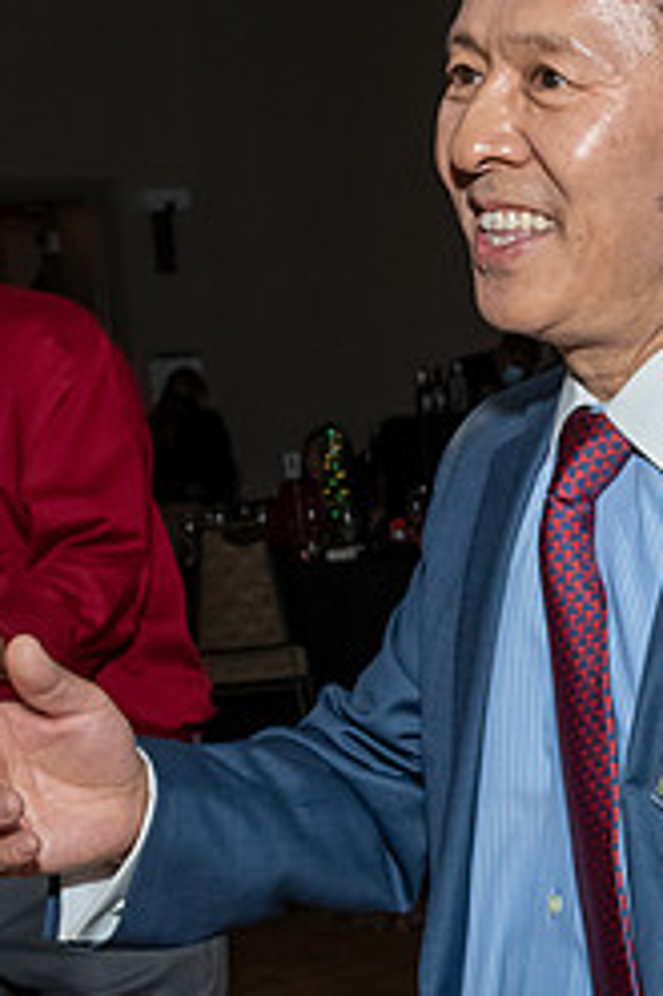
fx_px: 2545
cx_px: 854
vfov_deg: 22.2
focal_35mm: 92
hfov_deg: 14.3
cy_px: 500
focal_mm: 20
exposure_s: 1/250
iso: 500
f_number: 6.3
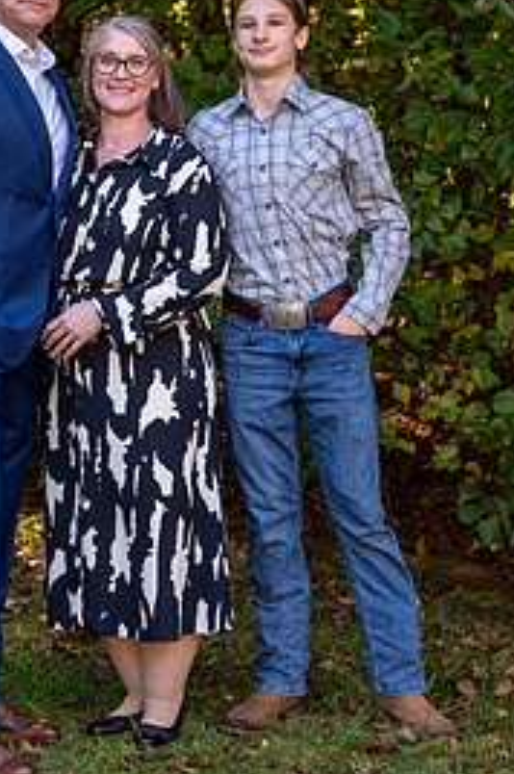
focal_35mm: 99
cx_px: 140
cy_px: 329
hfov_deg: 13.7
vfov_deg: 20.6
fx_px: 2126
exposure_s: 1/200
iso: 900
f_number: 4.5
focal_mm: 59
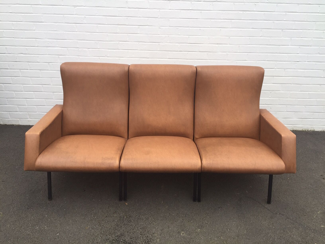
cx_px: 162
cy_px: 122
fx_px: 272
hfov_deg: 61.7
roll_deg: -2.3
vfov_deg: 48.2
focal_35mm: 29
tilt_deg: -22.3
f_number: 2.2
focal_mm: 4.15
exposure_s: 1/117
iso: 32
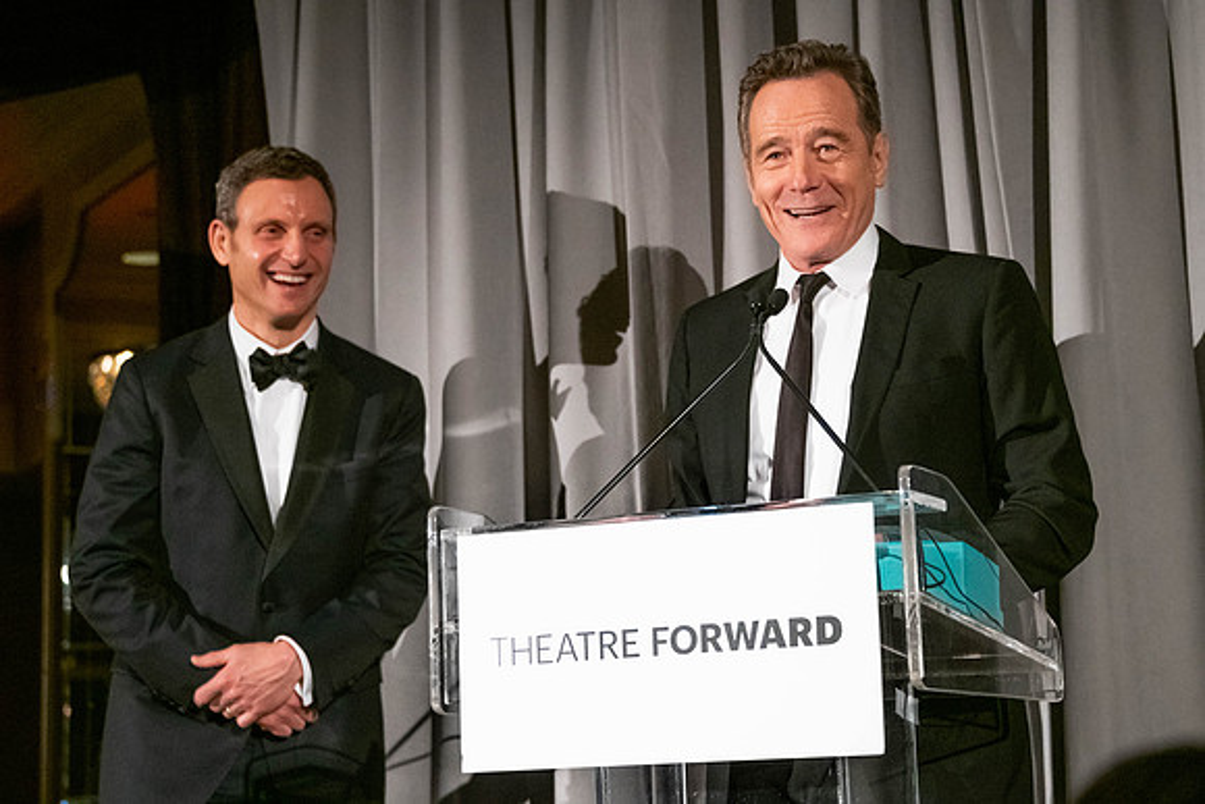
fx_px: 2658
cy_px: 387
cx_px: 649
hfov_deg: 25.5
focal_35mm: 79
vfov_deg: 17.2
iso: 2000
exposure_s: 1/160
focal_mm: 72
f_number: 5
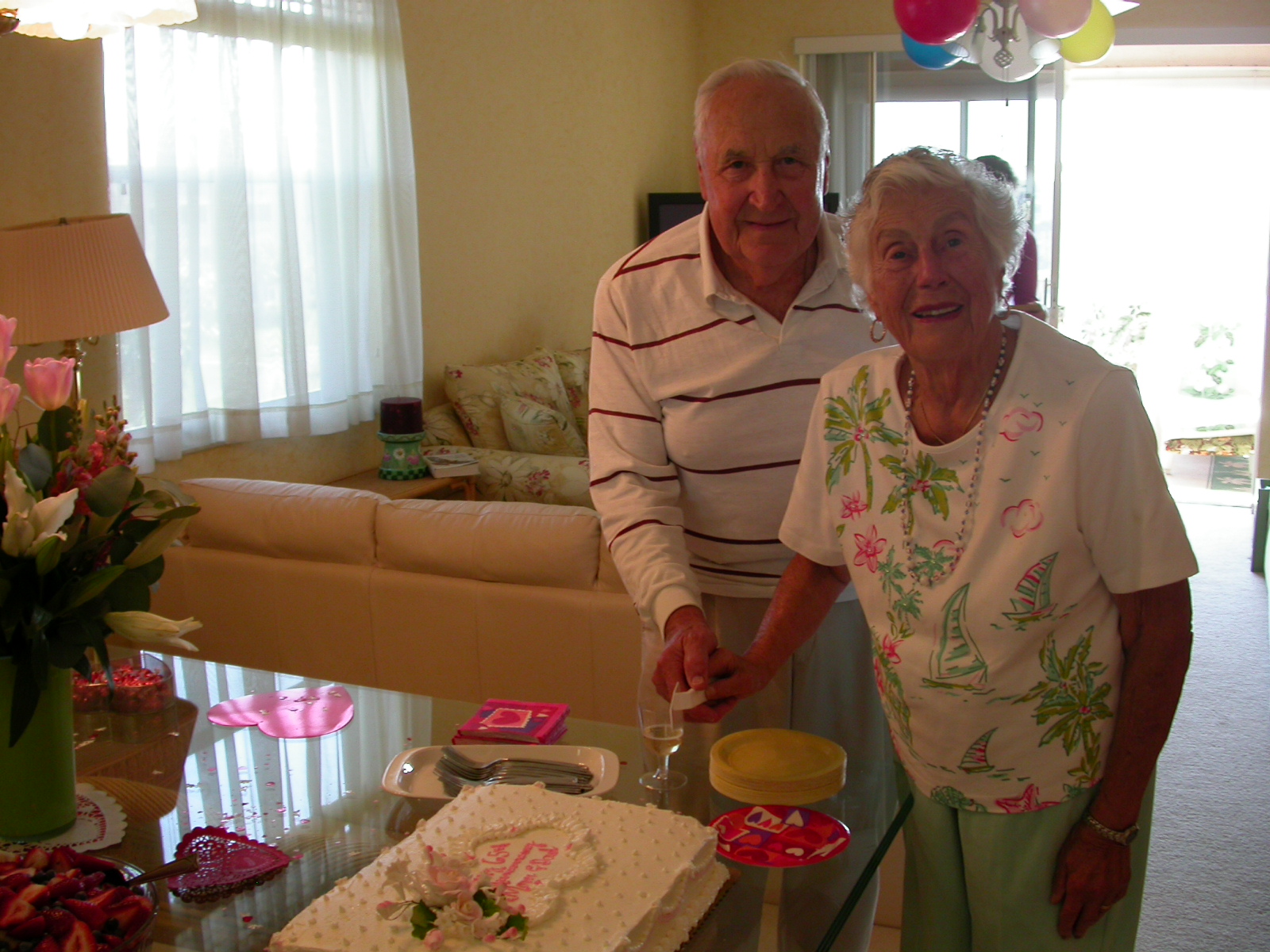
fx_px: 1394
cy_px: 476
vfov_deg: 37.7
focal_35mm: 38
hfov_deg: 49.0
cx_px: 635
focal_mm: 7.85
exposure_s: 1/31.5
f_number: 2.6
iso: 100
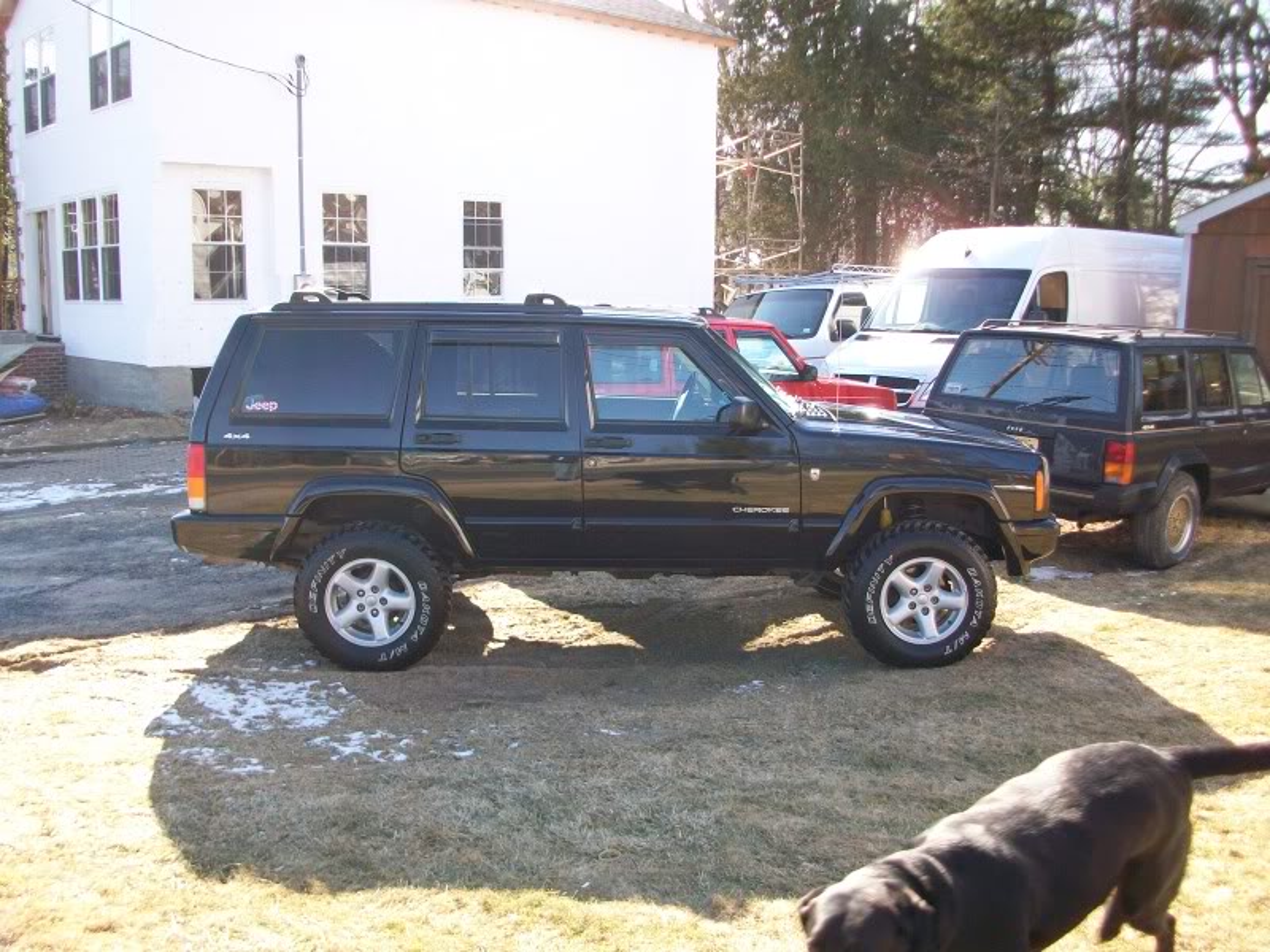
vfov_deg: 44.2
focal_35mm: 32
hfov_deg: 56.8
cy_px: 476
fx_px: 1174
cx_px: 635
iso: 64
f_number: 2.8
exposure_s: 1/200
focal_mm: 5.7
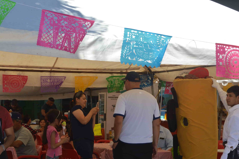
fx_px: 551
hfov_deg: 24.5
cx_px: 113
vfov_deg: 16.3
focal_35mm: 83
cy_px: 137
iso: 100
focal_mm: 32
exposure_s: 1/200
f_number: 8
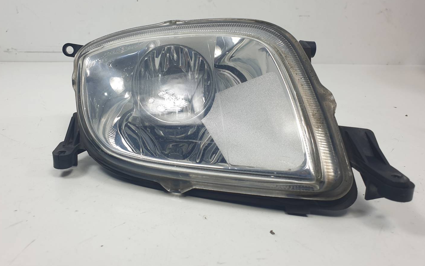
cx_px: 213
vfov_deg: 44.4
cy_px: 112
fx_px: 324
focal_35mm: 28
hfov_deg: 66.5
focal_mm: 4.3
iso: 50
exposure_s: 1/246
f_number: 2.4
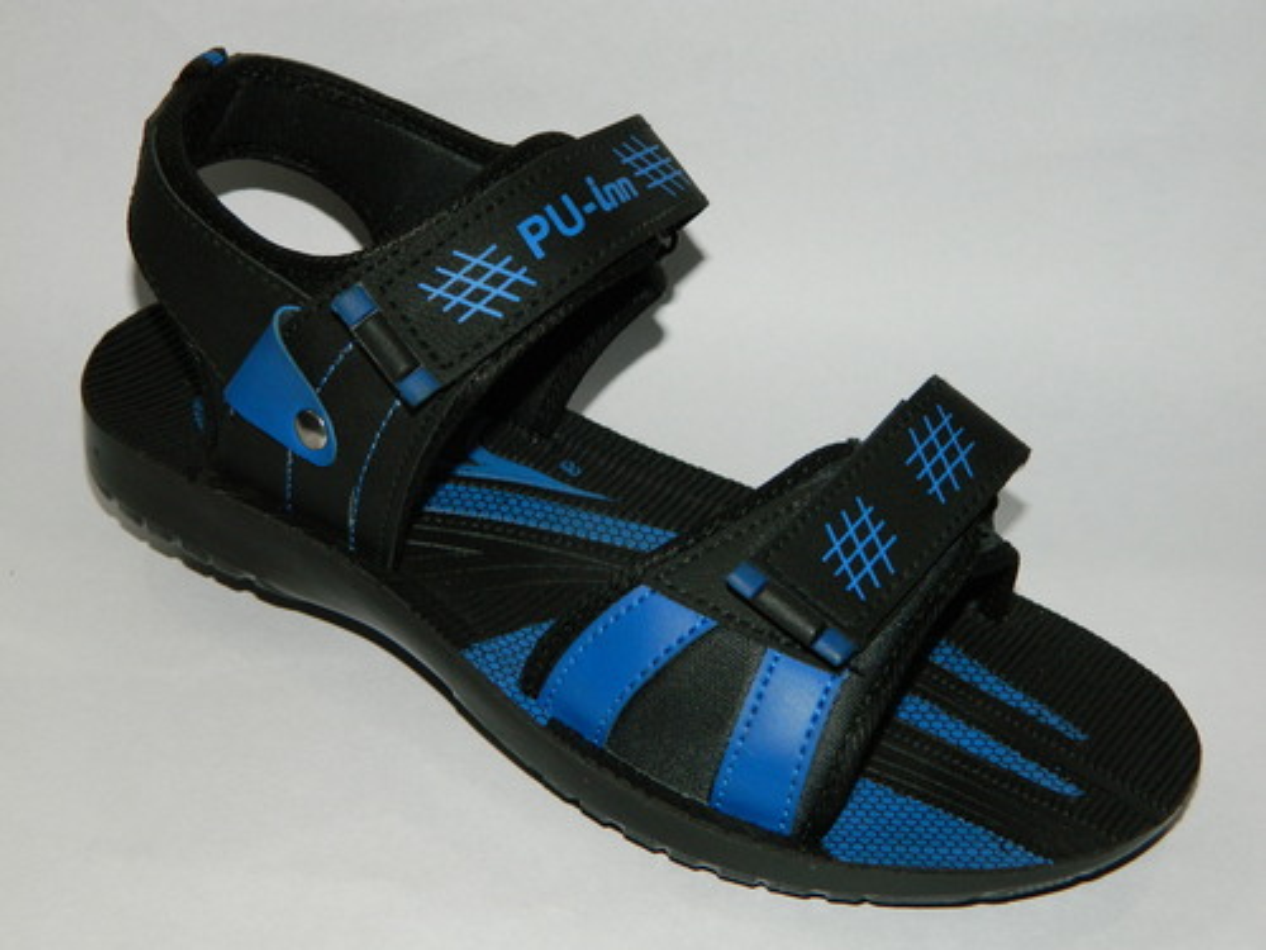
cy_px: 475
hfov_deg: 33.8
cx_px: 633
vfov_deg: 25.7
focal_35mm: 57
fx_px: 2085
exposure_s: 1/50
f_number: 3.8
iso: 200
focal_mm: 10.2
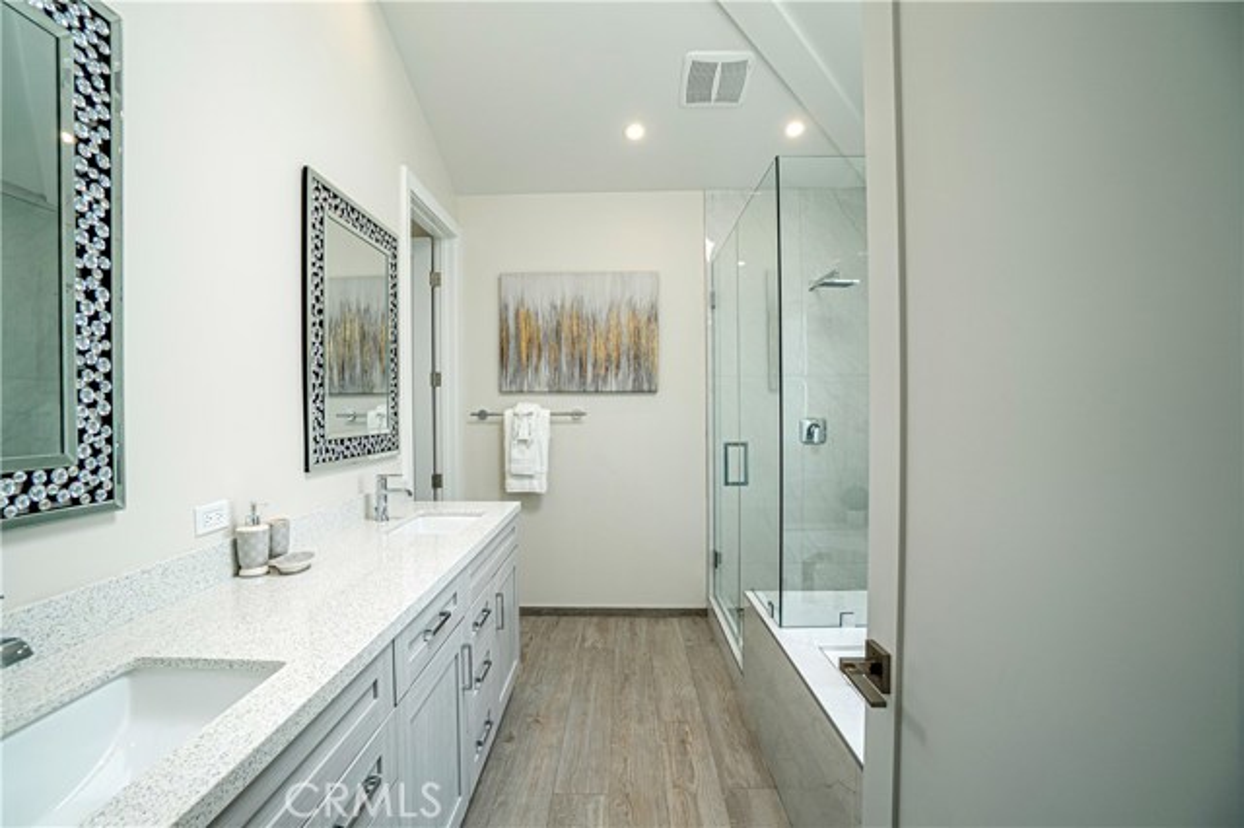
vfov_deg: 77.3
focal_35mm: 15
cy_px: 414
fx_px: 518
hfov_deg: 100.4
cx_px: 622
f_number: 7.1
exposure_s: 1/30
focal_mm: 10
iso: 320
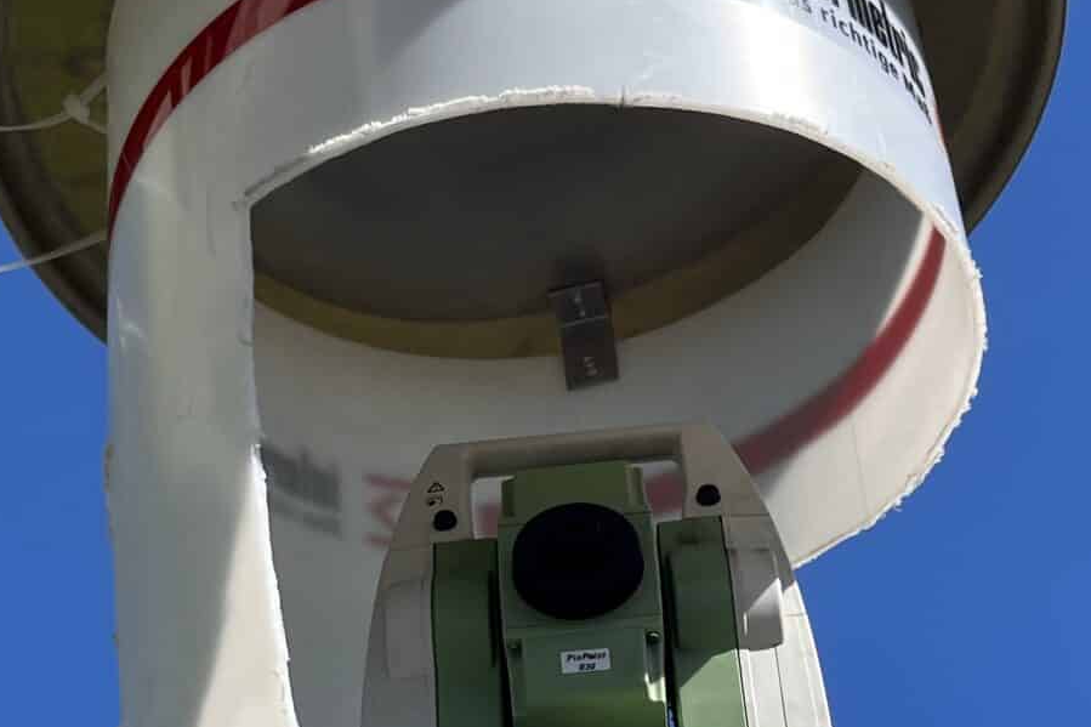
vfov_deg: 17.3
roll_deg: +3.2
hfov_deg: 26.3
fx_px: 2333
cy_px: 726
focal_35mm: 77
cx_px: 430
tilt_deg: +35.8
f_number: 1.6
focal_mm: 5.1
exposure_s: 1/2899
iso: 50
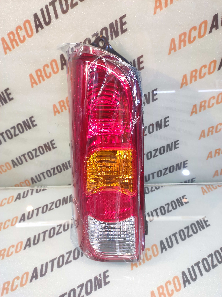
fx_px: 146
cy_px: 148
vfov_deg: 91.1
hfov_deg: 74.6
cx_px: 111
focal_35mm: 17
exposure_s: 1/33
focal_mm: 4.74
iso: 441
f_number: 1.79
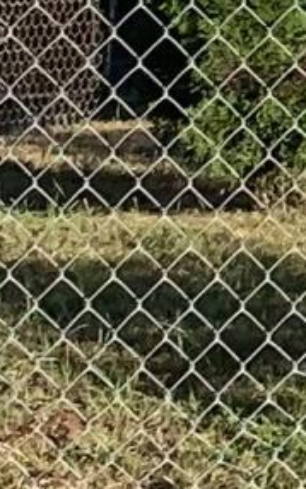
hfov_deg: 3.8
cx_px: 1872
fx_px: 3852
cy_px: -349
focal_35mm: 289
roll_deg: -1.0
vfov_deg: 7.1
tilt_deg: +2.6
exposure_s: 1/1610
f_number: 1.8
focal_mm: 4.25
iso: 25
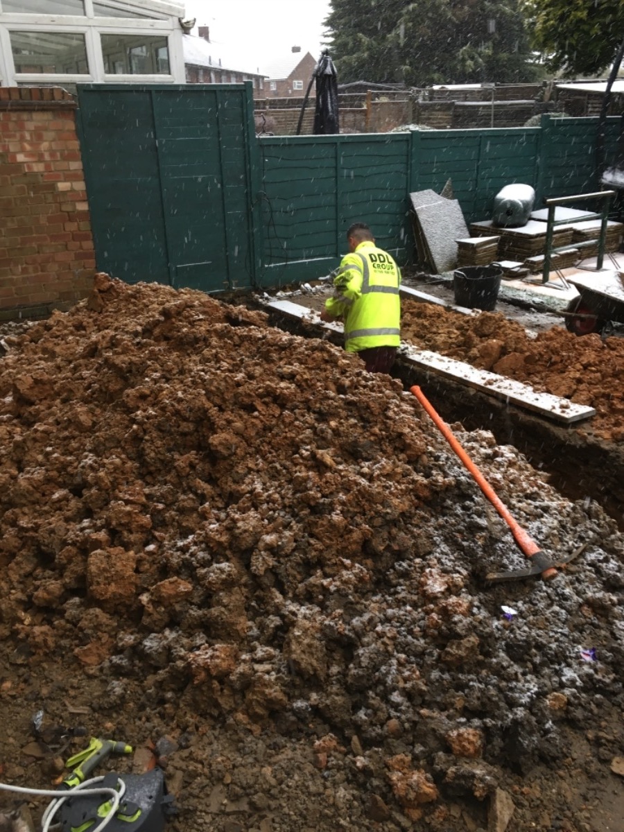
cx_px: 312
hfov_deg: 48.2
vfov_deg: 61.7
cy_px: 416
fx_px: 697
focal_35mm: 29
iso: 25
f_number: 2.2
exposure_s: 1/33
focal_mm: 4.15
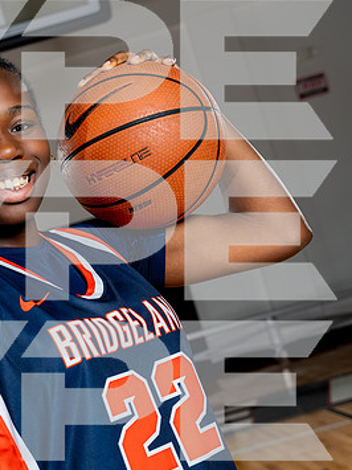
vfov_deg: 25.3
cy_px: 231
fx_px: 1045
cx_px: 0
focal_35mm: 77
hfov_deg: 18.6
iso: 200
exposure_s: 1/250
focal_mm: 49
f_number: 5.6
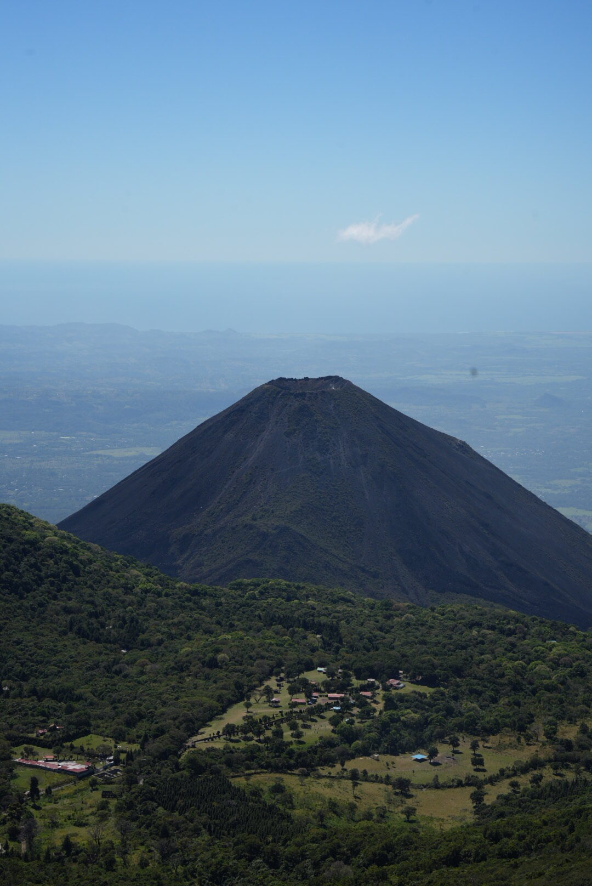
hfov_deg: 19.5
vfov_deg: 28.8
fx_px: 1724
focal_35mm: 70
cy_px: 443
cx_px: 296
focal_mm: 70
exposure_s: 1/2500
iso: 800
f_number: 10
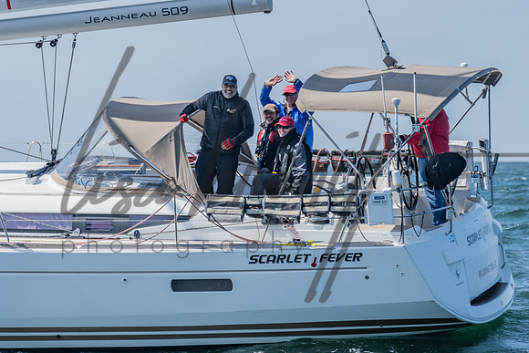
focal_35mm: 295
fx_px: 4330
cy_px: 50
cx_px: 156
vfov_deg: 4.7
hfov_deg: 7.0
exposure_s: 1/1000
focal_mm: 150
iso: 200
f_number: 6.3
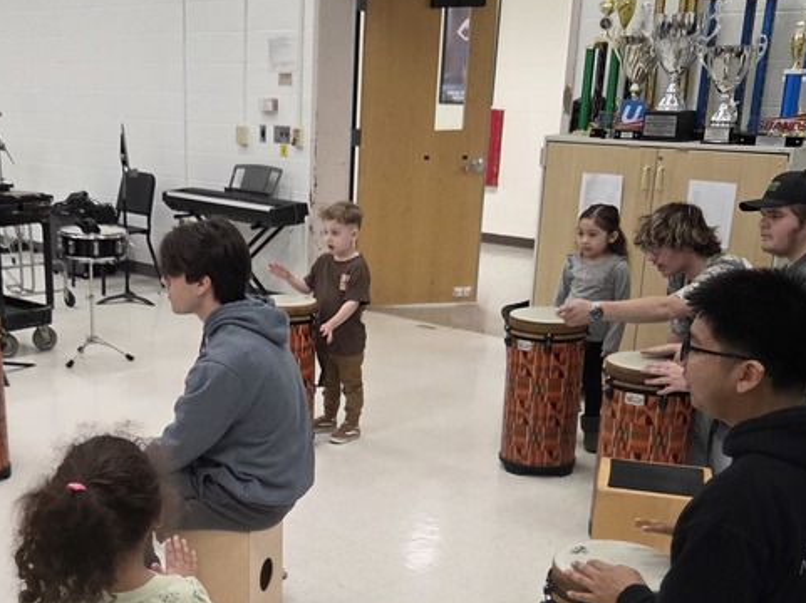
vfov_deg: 29.3
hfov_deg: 38.3
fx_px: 1140
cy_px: 432
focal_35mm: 49
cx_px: 238
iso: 400
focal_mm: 5.4
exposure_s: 1/120
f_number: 1.8
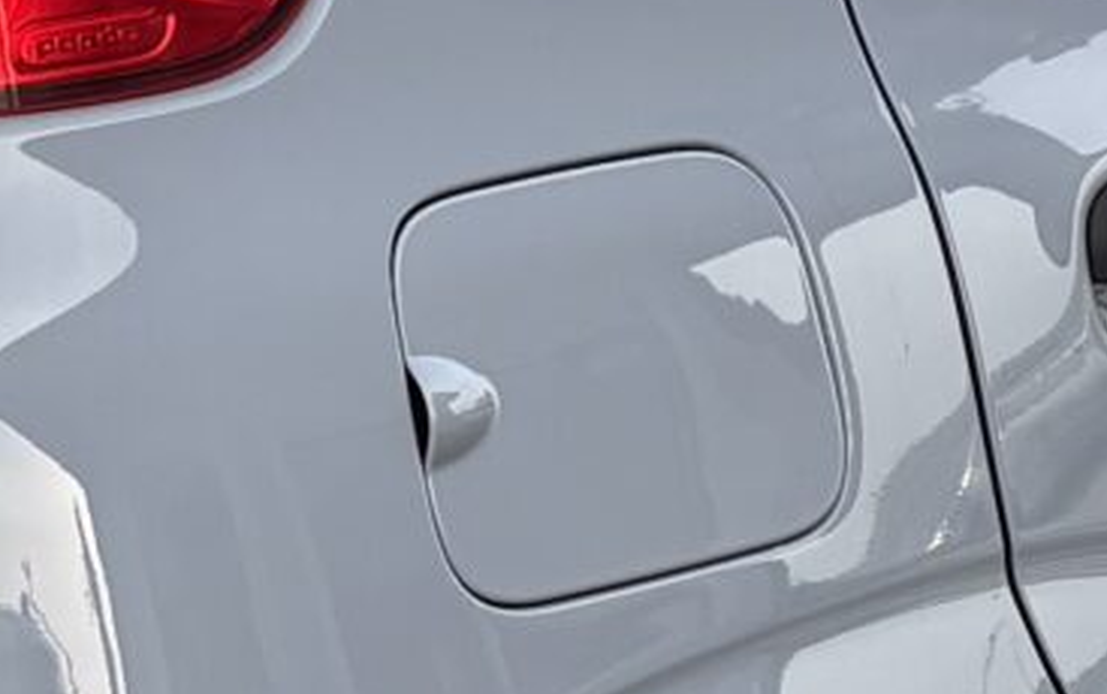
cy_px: 247
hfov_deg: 10.9
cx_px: 480
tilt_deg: -12.3
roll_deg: +0.8
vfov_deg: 6.8
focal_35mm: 192
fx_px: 5797
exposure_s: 1/1048
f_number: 1.6
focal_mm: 5.96
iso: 50
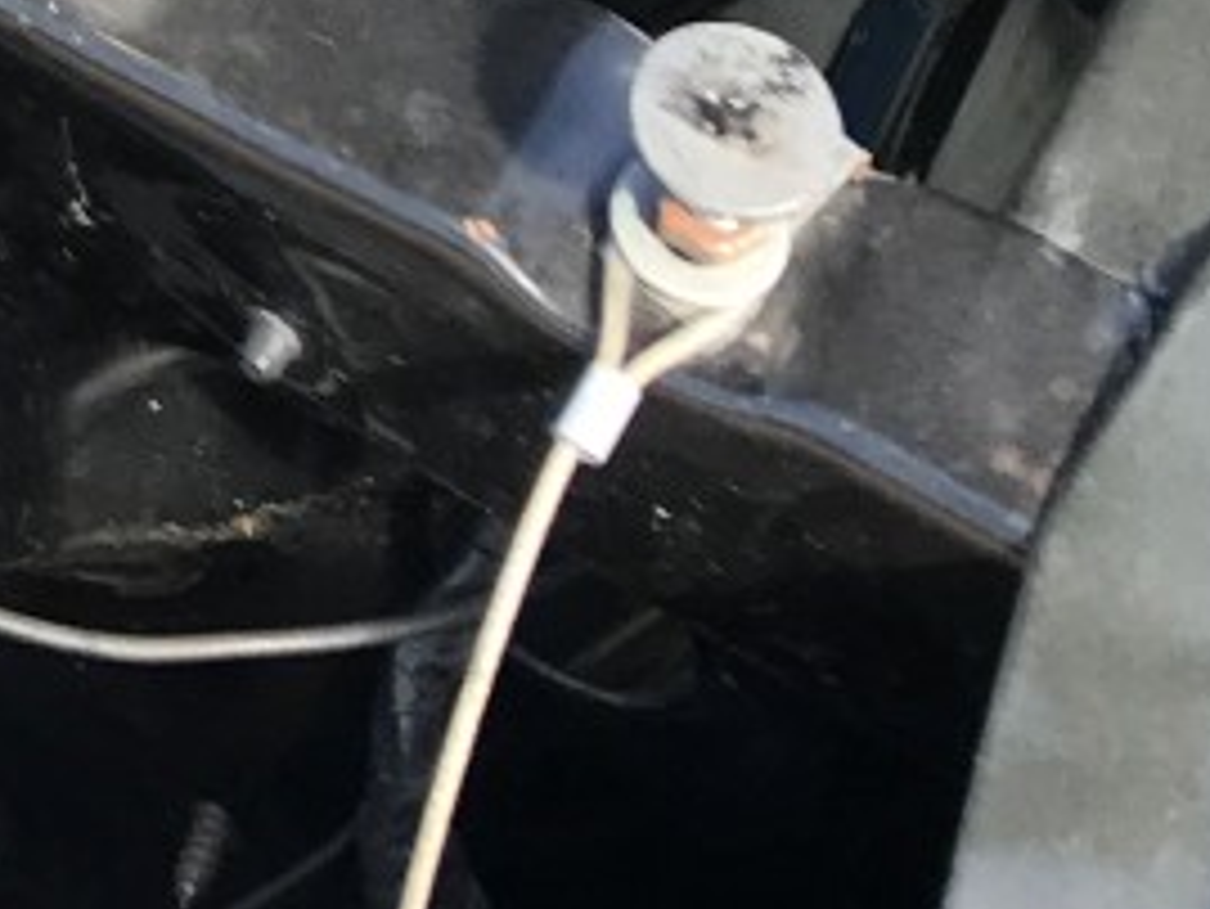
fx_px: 5246
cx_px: -414
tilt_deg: -39.2
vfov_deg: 8.8
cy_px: -1413
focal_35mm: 150
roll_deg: -1.4
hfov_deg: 12.7
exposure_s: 1/251
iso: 20
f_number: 1.8
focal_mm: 3.99
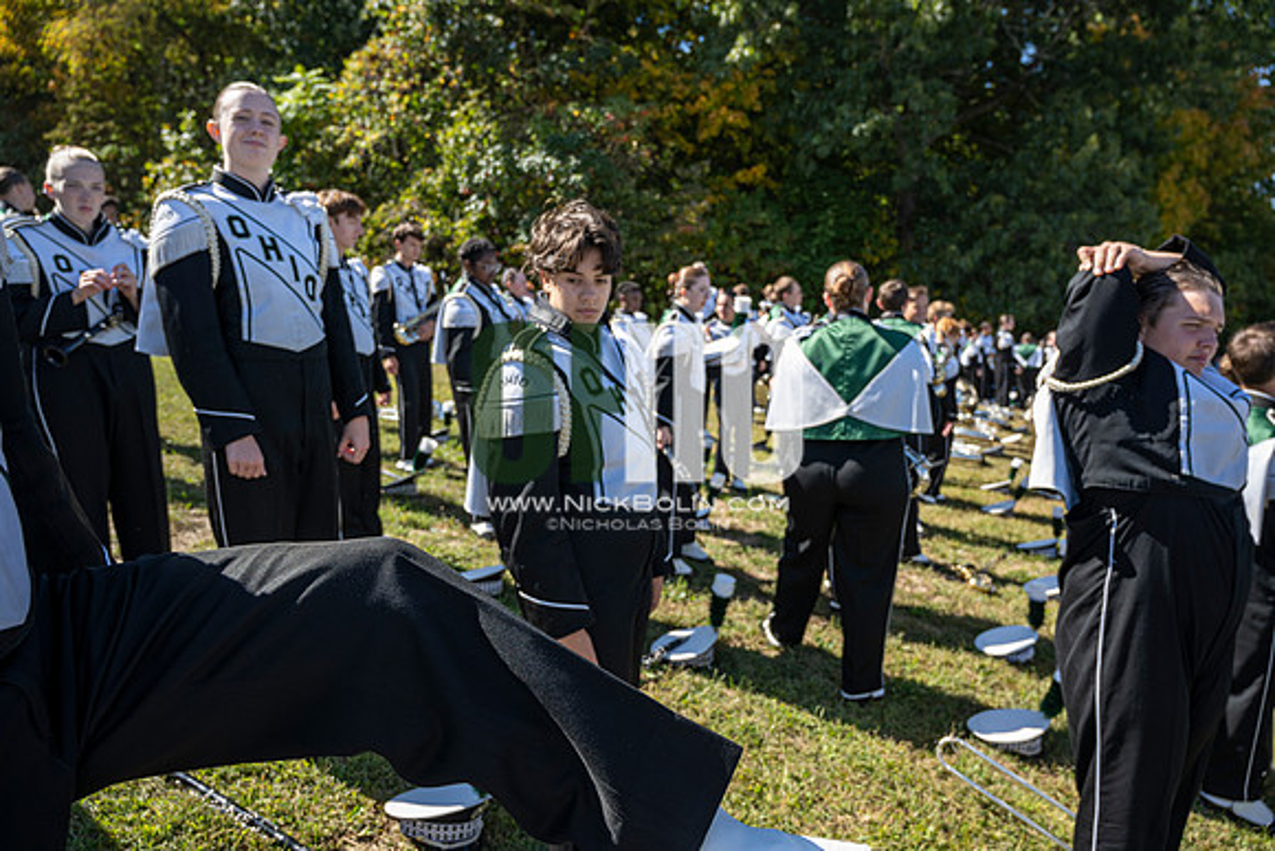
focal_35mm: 24
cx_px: 638
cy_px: 426
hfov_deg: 73.7
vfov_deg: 53.2
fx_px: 850
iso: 64
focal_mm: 24
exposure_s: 1/250
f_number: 4.5
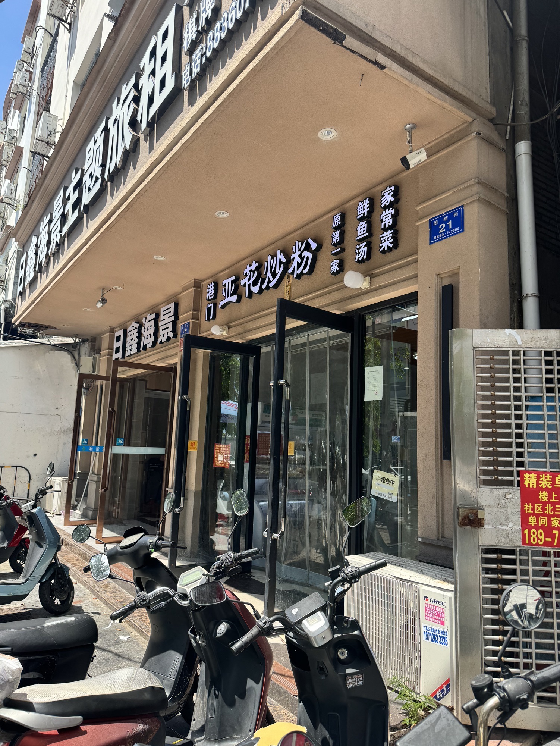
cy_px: 373
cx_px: 280
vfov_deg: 71.6
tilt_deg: +8.1
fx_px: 517
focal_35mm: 24
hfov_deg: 56.9
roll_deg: -0.7
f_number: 1.78
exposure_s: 1/1425
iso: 80
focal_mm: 6.86
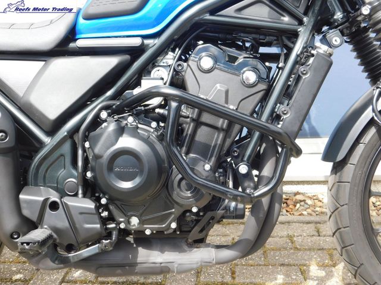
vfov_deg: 36.0
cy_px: 142
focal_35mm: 40
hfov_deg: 46.8
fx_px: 440
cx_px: 190
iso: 125
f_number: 3.6
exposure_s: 1/250
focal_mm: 7.1
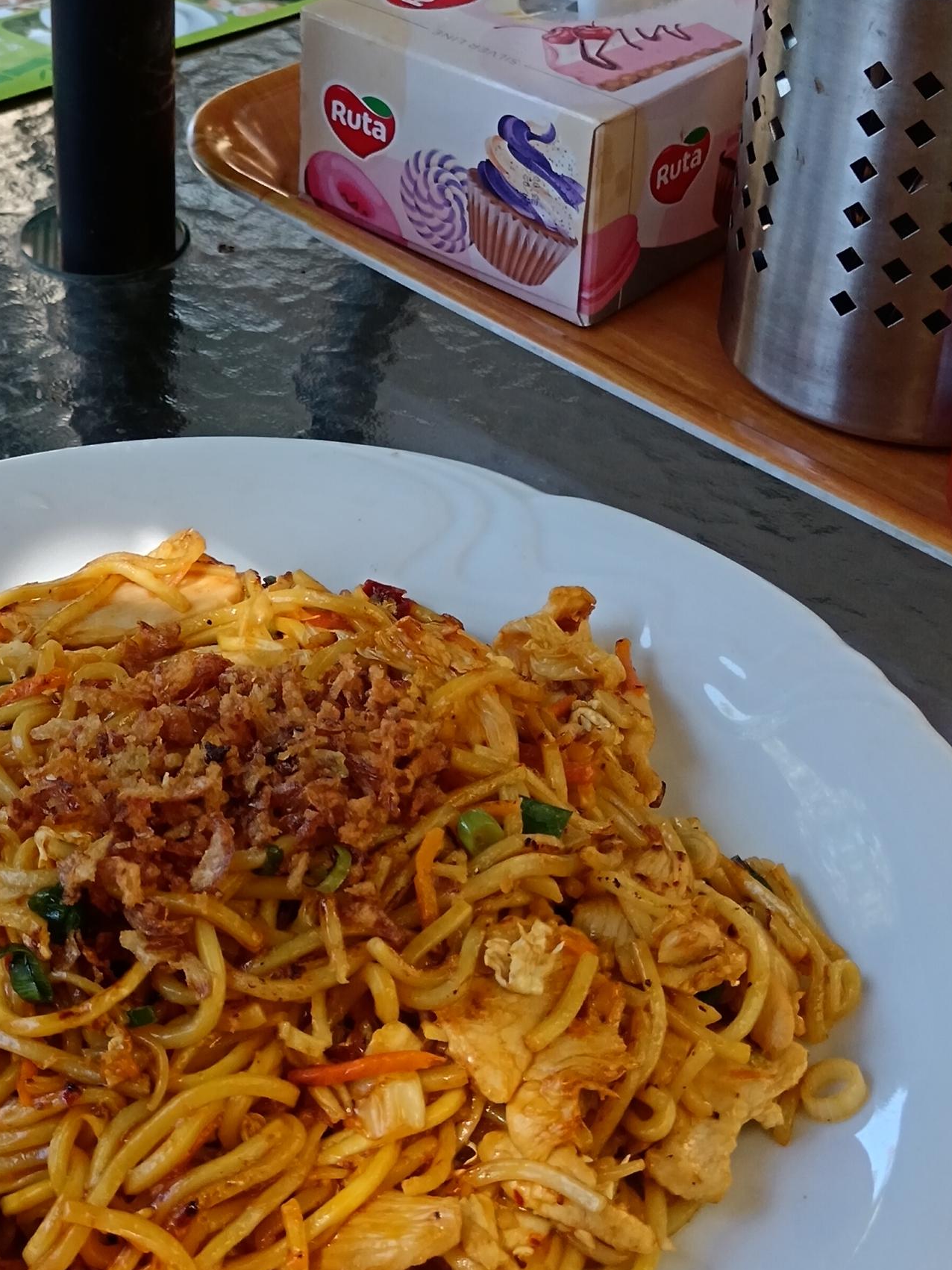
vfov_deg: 29.4
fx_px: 2383
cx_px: 223
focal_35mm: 65
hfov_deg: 22.4
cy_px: 330
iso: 155
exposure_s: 1/100
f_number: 1.9
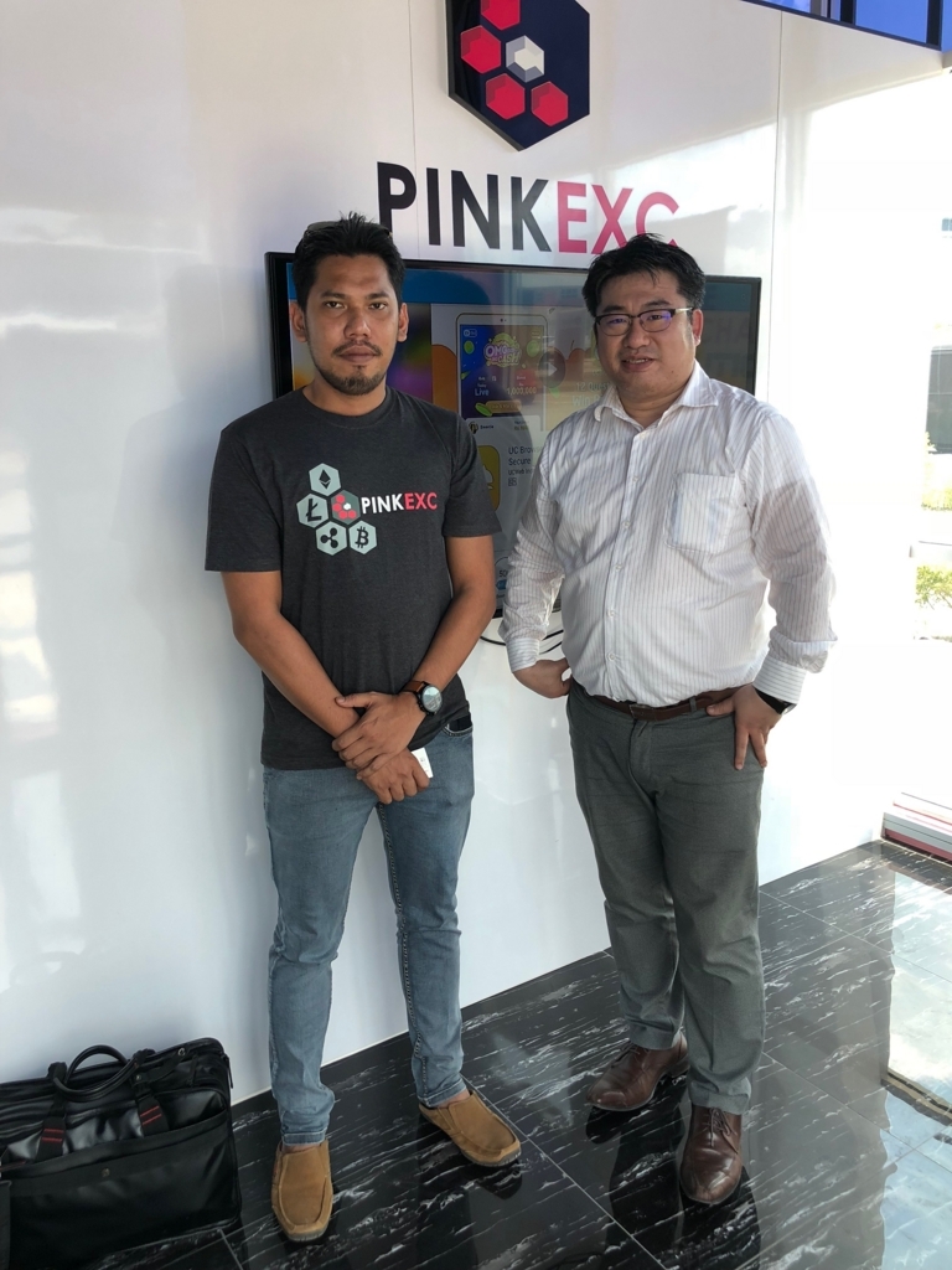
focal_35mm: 28
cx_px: 476
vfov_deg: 63.4
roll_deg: +1.9
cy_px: 635
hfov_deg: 49.7
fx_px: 1027
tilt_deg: -12.7
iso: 20
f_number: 1.8
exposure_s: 1/80
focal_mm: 3.99
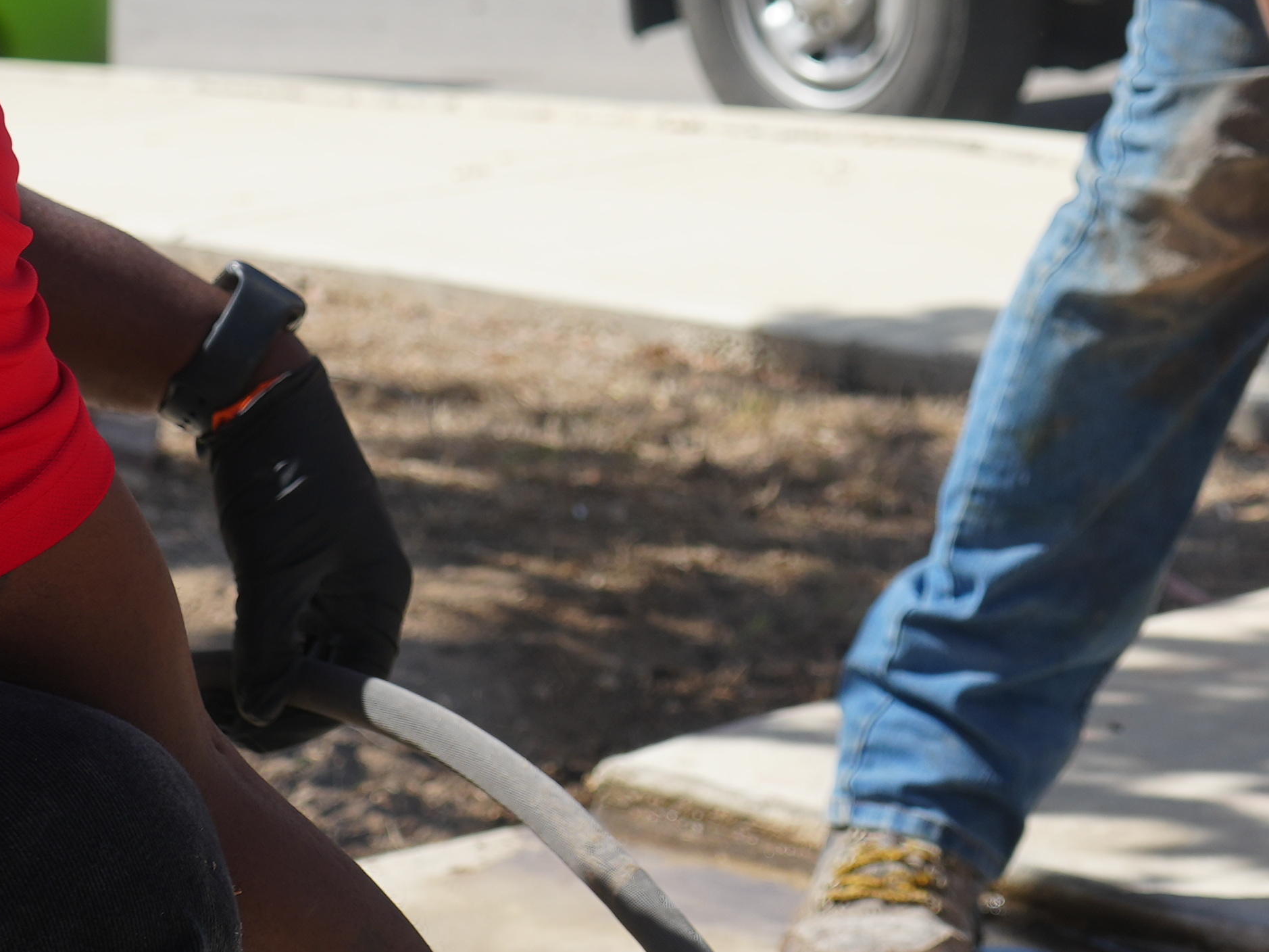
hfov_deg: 16.1
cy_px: 312
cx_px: 957
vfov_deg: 12.1
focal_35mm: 122
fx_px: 4472
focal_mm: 34
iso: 100
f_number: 5
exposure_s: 1/640
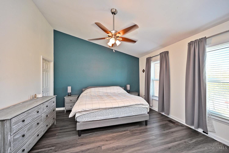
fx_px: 89
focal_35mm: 14
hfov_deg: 104.3
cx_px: 114
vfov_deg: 81.2
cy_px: 76
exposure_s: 1/60
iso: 220
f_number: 4
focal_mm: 14
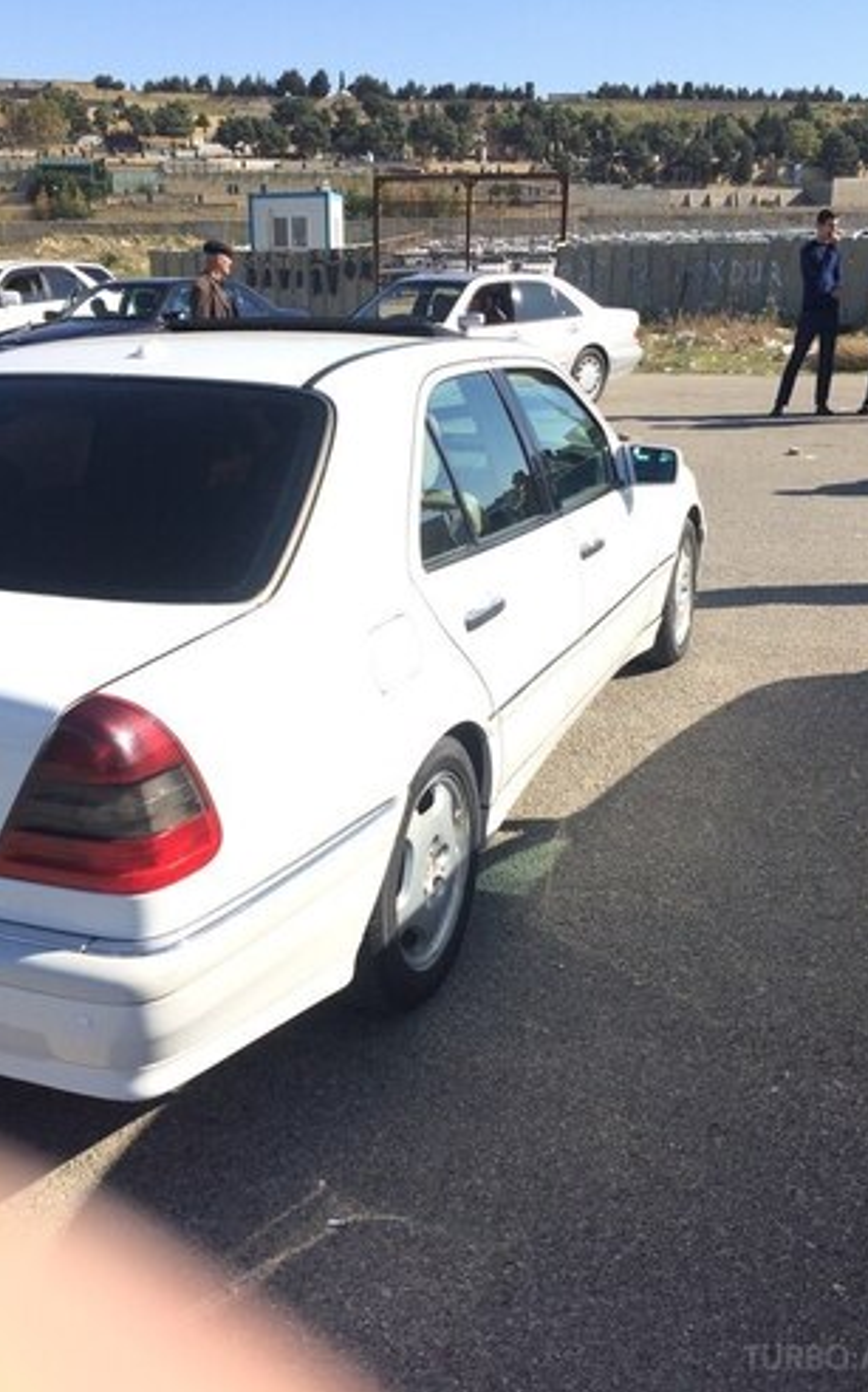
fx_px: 1175
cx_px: 387
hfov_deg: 40.5
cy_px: 693
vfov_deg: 61.3
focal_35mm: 31
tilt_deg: -21.0
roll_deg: +2.5
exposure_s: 1/1368
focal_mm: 4.15
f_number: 2.2
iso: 32
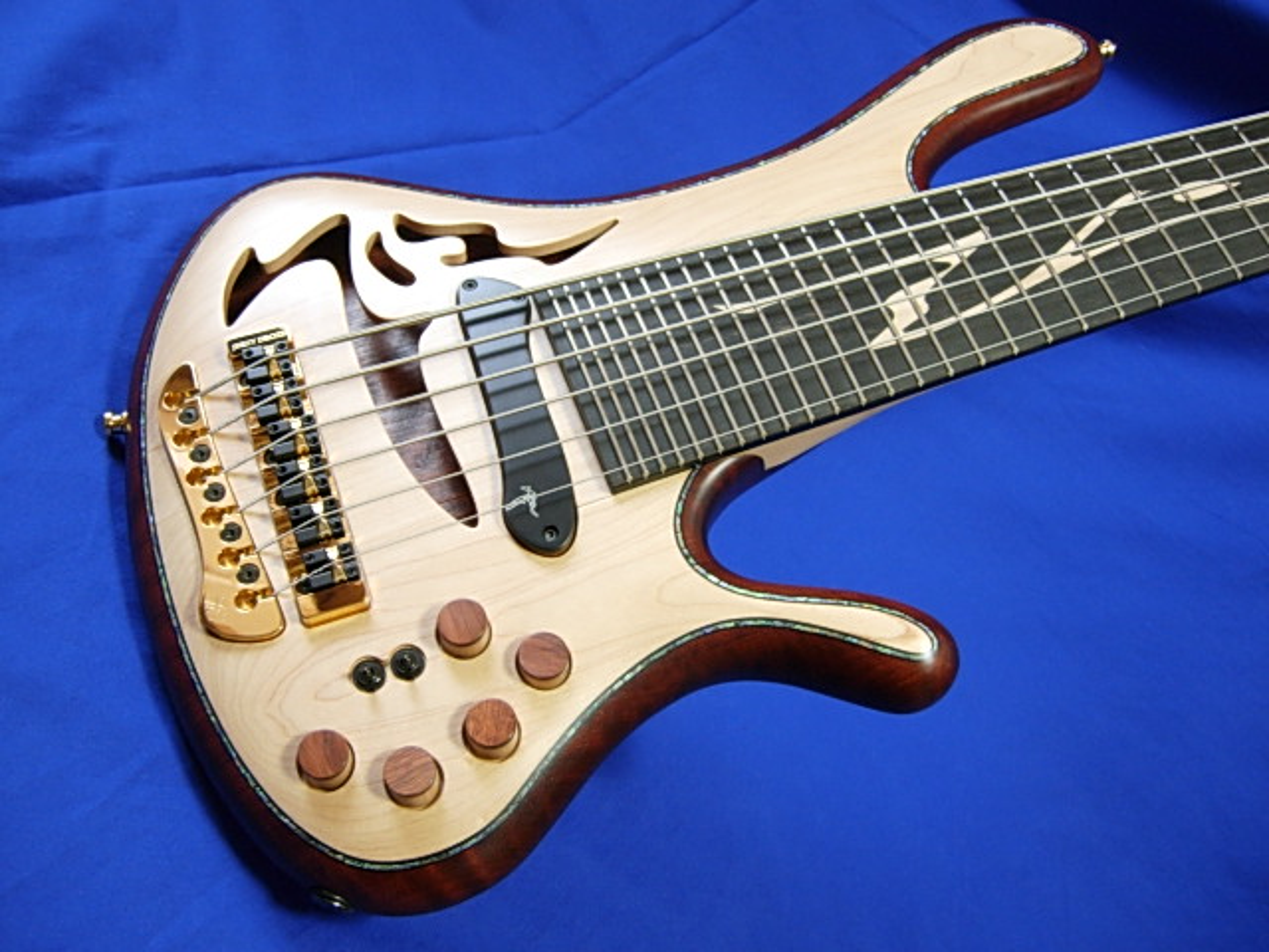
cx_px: 634
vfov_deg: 39.7
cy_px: 476
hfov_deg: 51.4
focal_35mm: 36
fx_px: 1320
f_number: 2.7
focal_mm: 7.5
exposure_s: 1/4
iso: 141
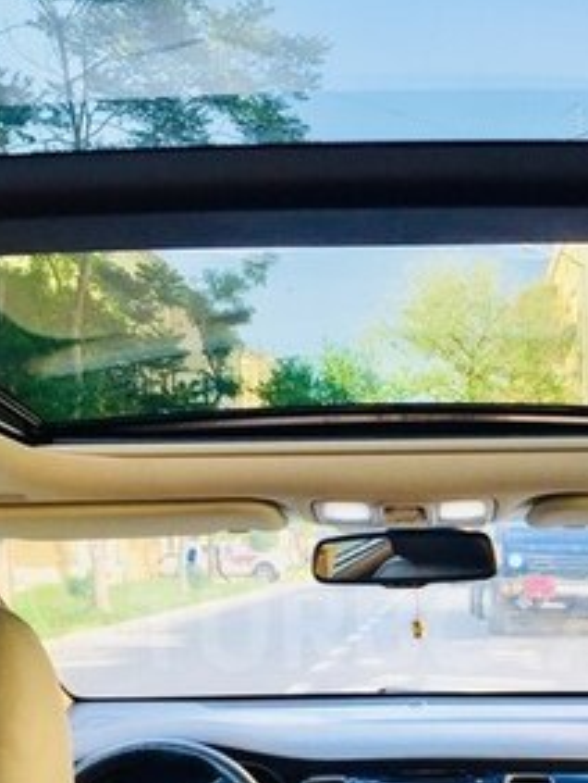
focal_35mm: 51
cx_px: 413
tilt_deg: -2.5
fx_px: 1153
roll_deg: +1.9
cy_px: 628
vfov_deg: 36.2
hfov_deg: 28.3
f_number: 2.2
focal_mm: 4.15
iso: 40
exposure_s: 1/50
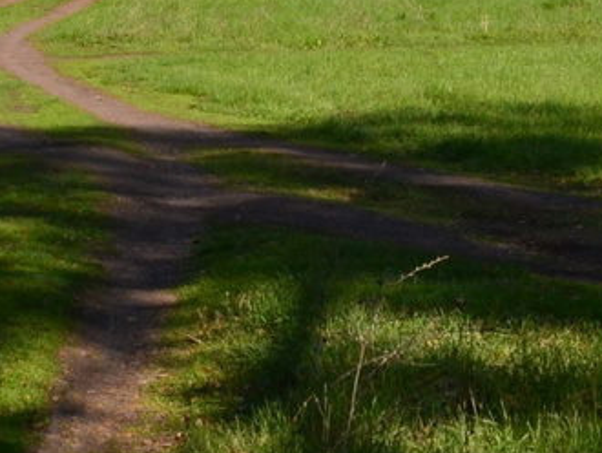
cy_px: -592
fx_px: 3011
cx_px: -153
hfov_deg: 11.2
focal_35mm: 173
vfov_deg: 8.0
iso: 400
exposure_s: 1/320
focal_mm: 22
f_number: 10
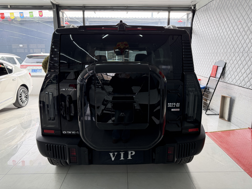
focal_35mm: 24
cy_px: 94
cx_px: 126
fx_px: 175
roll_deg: -0.2
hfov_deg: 71.6
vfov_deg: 56.8
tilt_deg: -12.7
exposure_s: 1/226
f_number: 1.78
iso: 160
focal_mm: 6.76
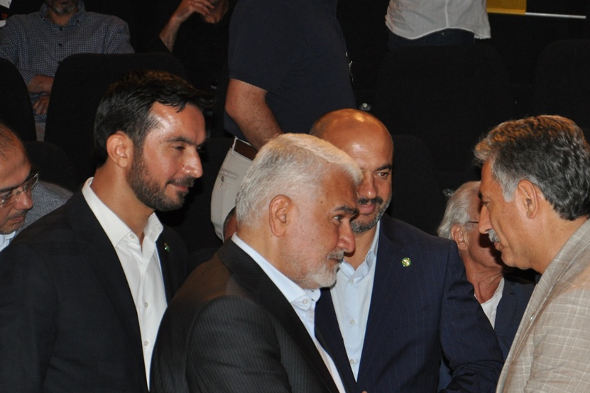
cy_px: 269
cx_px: 483
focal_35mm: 143
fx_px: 2343
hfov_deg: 14.3
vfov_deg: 9.6
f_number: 5
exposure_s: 1/60
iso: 800
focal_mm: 58
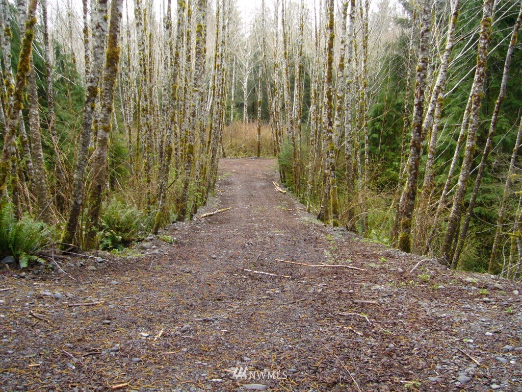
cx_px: 261
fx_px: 528
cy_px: 196
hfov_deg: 52.6
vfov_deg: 40.7
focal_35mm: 35
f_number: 2.8
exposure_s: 1/30
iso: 100
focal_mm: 5.8
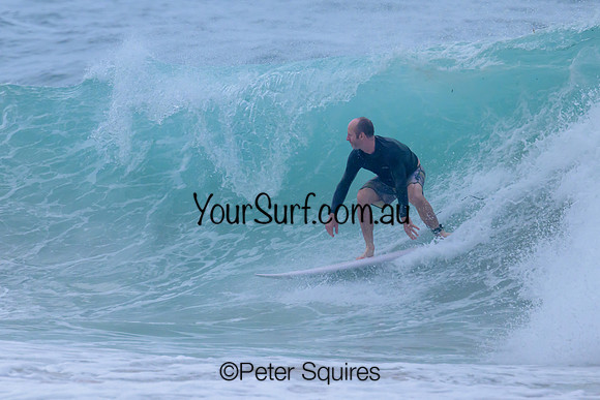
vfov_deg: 1.5
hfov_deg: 2.3
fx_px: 15134
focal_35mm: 908
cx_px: 237
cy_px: 142
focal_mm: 650
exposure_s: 1/1250
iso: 1100
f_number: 11
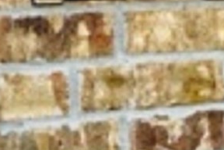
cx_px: 66
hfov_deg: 21.1
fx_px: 597
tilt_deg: +0.1
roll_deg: +3.1
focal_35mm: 96
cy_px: -30
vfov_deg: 13.8
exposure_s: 1/743
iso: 50
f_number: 1.5
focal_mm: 5.7
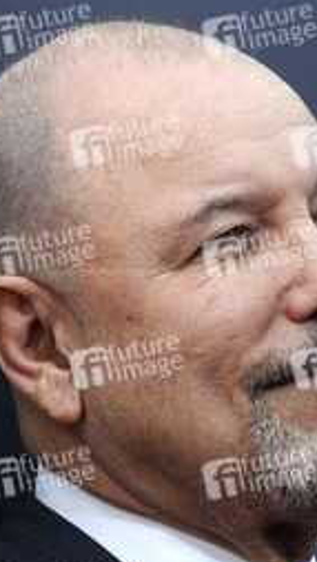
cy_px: 308
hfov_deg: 3.3
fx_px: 5540
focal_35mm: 371
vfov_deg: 5.8
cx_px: 288
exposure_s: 1/320
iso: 1600
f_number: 7.1
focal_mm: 200
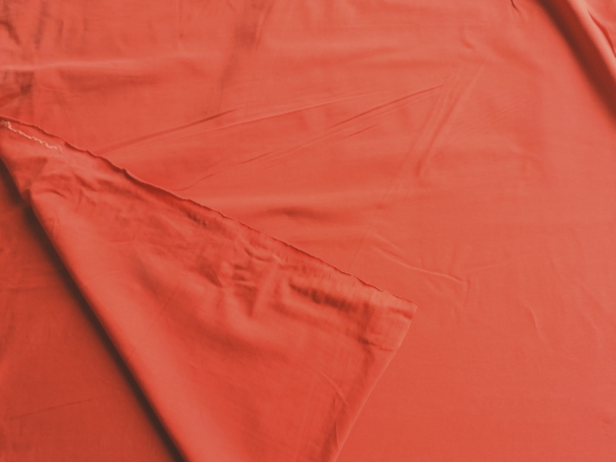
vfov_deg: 51.4
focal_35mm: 27
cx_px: 308
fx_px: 480
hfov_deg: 65.3
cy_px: 231
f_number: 1.8
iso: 80
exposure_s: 1/100
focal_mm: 4.75
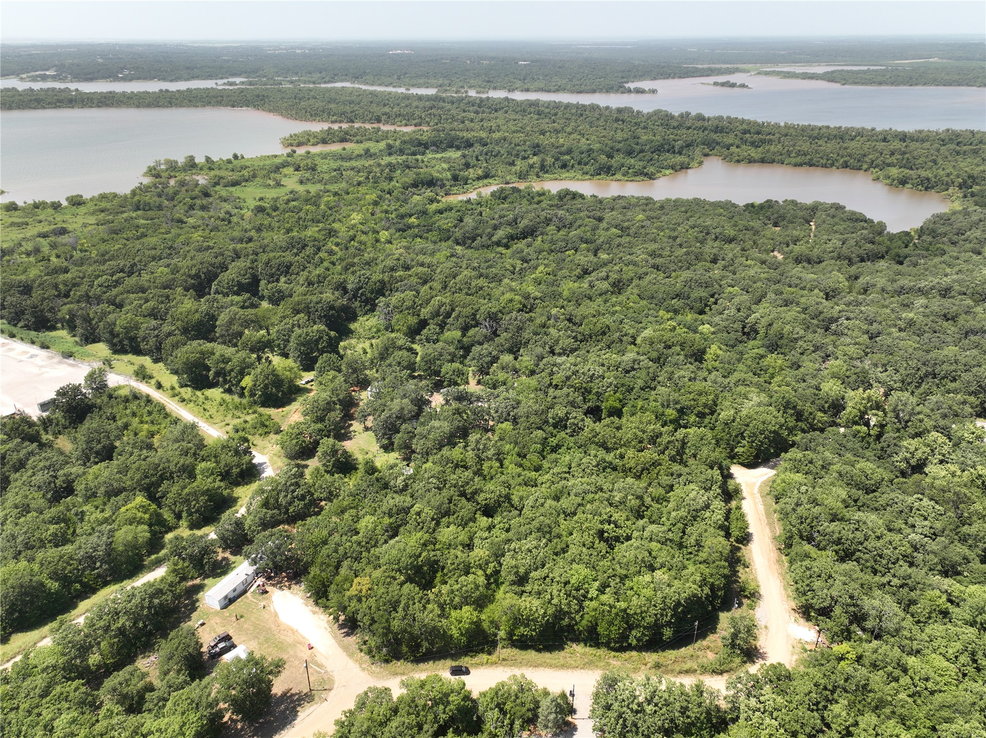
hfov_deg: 71.6
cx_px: 493
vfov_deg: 56.8
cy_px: 369
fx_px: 683
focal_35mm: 24
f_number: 2.8
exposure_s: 1/60
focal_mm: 12.29
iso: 100
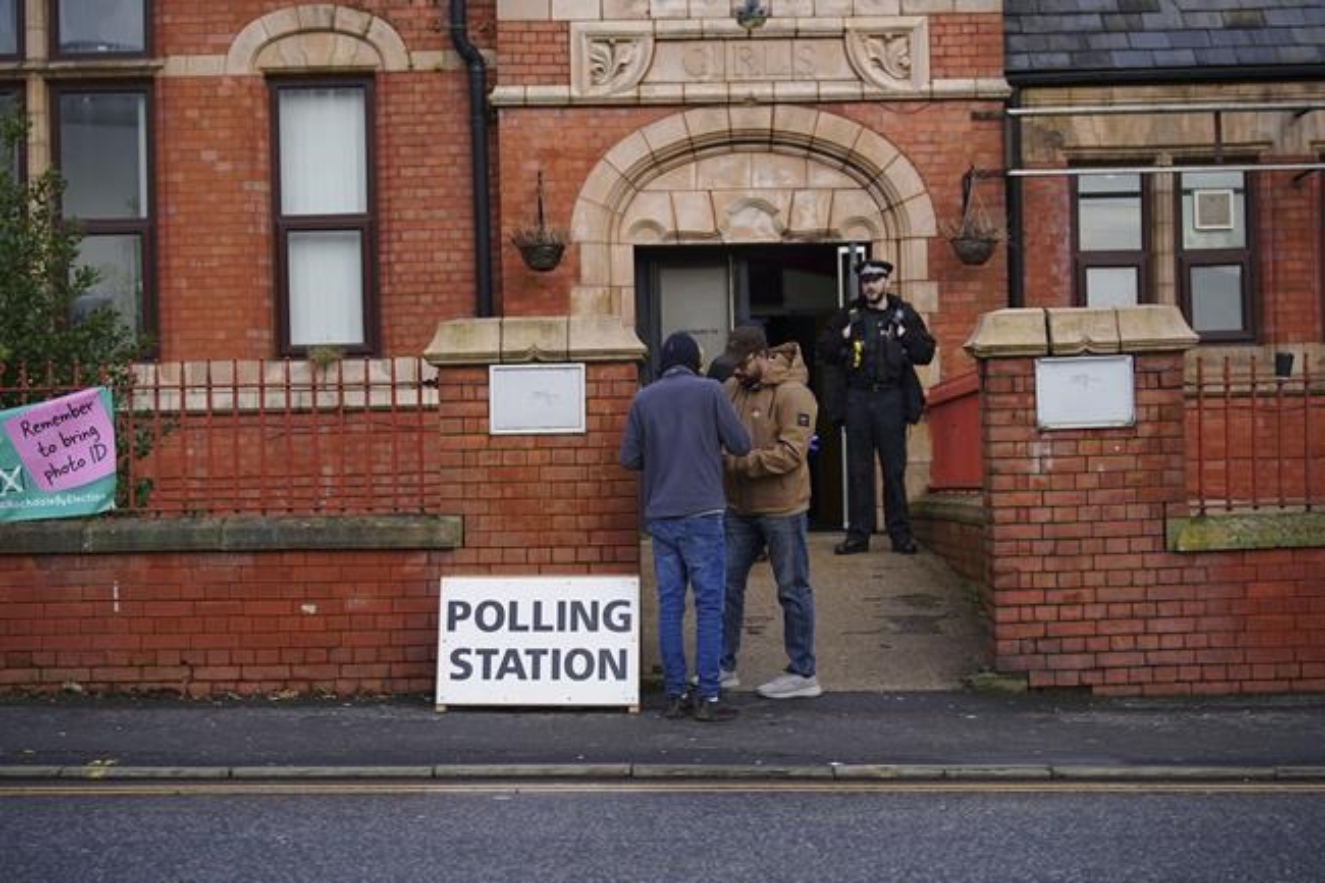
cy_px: 442
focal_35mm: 70
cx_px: 662
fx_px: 2576
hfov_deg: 28.9
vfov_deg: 19.4
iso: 160
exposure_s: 1/500
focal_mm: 70
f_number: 3.5
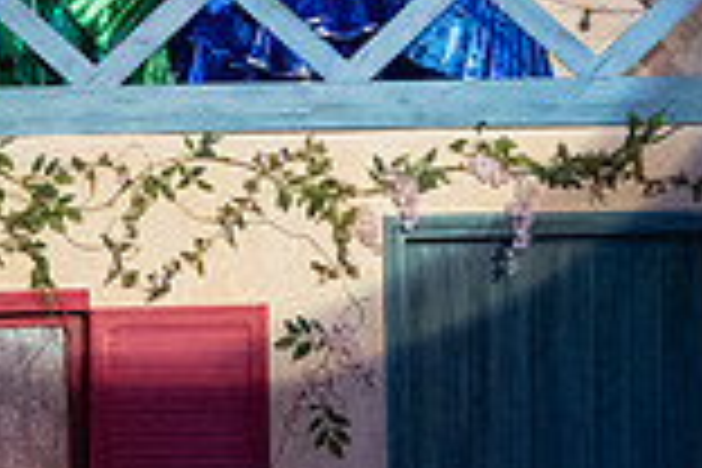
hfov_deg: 3.7
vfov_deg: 2.5
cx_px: 180
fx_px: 10841
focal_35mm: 556
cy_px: -178
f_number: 3.5
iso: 3200
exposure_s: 1/400
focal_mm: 150
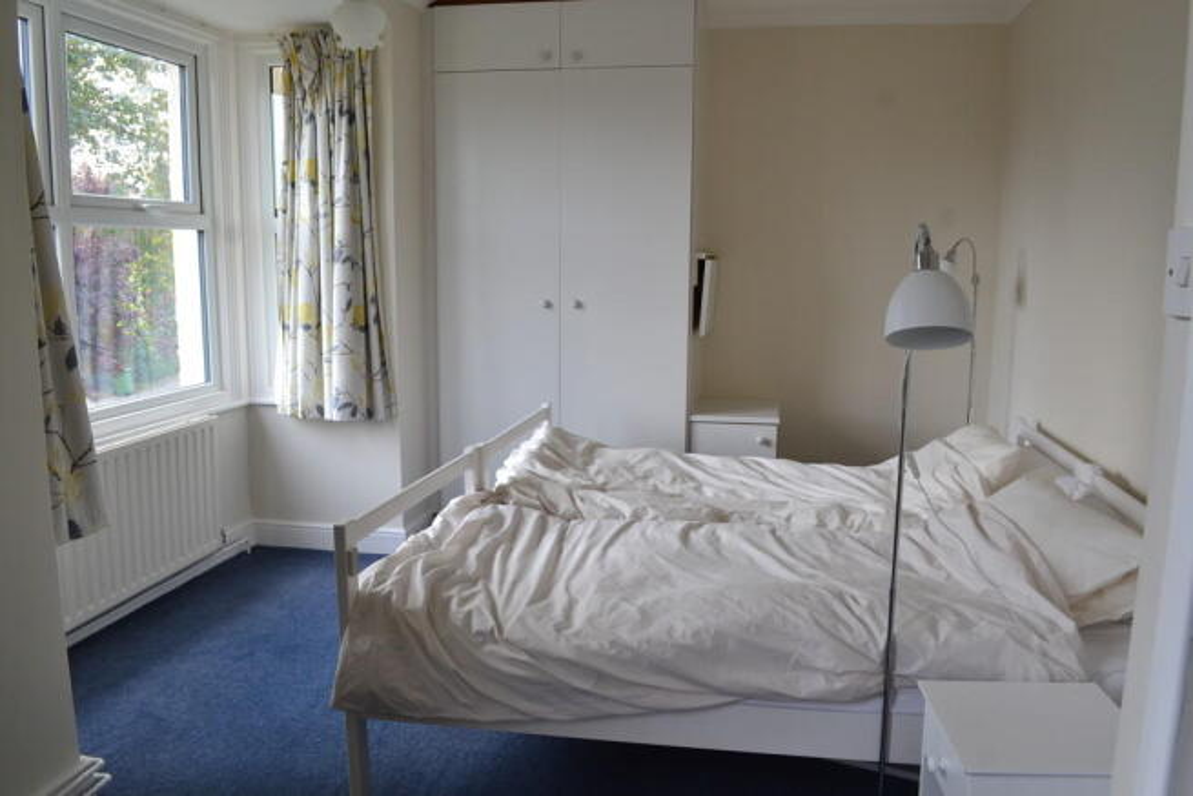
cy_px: 398
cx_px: 596
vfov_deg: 48.0
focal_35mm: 27
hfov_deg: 67.4
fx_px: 895
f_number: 8
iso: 400
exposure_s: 1/60
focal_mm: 18
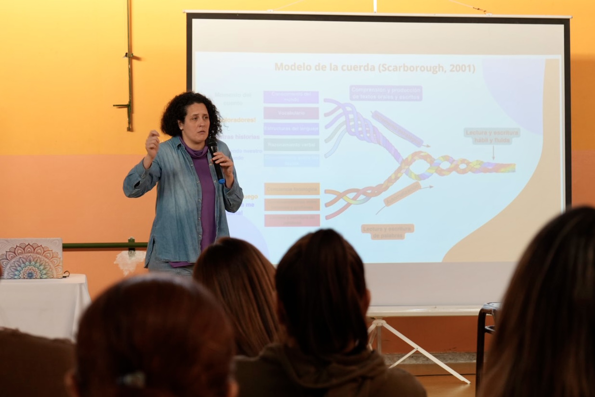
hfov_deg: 28.8
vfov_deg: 19.5
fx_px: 1158
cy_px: 198
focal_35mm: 70
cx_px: 298
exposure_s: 1/200
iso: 1000
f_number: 6.3
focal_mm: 70
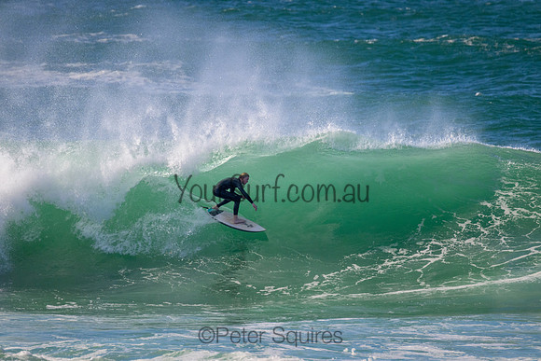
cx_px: 270
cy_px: 180
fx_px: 12024
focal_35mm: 800
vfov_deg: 1.7
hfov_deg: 2.6
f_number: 11
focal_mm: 800
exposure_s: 1/2000
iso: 1800
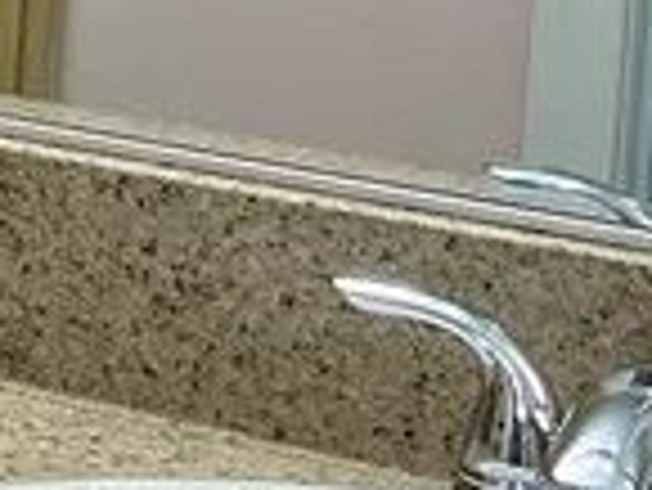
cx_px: -1353
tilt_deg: -4.9
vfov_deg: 7.8
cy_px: -405
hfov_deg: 8.7
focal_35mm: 184
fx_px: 3469
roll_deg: -1.6
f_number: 1.6
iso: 100
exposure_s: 1/120
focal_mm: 4.2
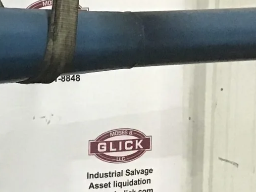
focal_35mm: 120
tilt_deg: -9.4
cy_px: 152
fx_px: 888
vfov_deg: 12.3
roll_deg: -1.7
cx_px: -25
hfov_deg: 16.0
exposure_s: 1/30
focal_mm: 3.3
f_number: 2.4
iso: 200
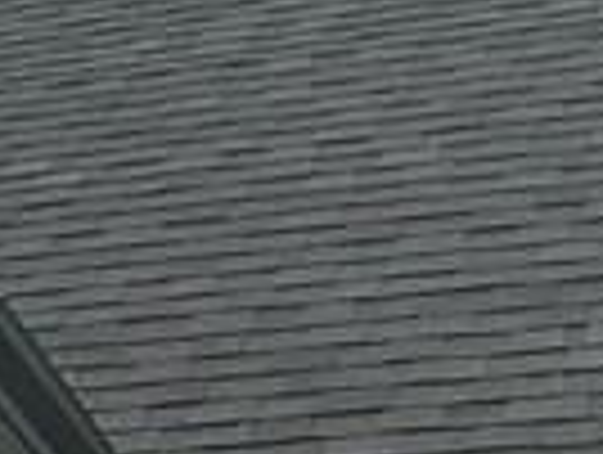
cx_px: -1166
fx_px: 3857
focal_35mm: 221
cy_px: 1065
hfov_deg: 7.8
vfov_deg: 6.4
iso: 25
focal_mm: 3
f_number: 1.8
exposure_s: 1/1984
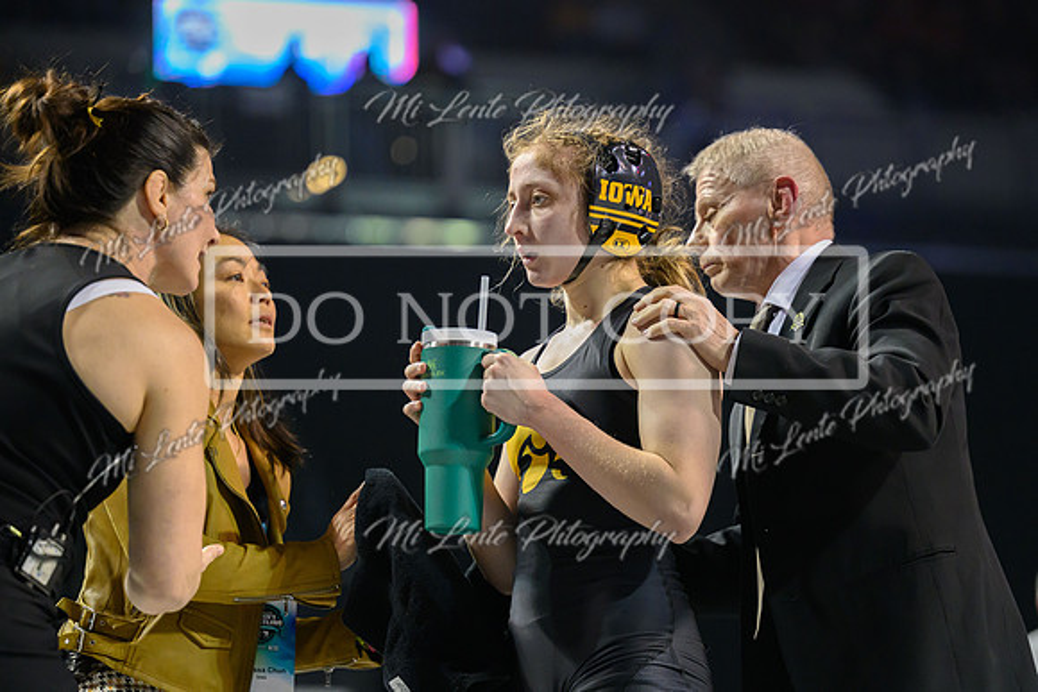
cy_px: 342
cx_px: 589
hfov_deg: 13.3
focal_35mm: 154
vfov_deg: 8.9
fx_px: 4441
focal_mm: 135
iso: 5000
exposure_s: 1/800
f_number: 2.8
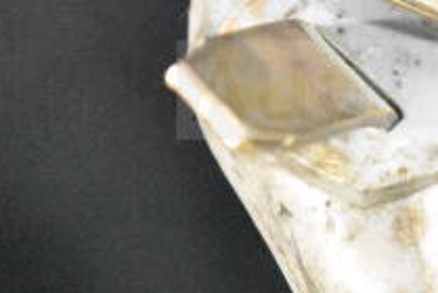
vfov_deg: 5.7
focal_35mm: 240
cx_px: 411
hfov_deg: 8.5
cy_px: -26
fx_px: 2930
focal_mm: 55
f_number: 5.6
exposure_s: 1/40
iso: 25600
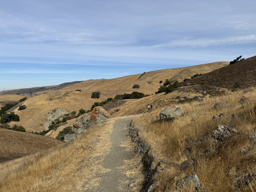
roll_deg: -0.7
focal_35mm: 24
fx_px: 177
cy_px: 96
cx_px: 128
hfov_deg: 71.6
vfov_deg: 56.8
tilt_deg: -1.4
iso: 80
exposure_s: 1/7353
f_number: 1.78
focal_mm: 6.76
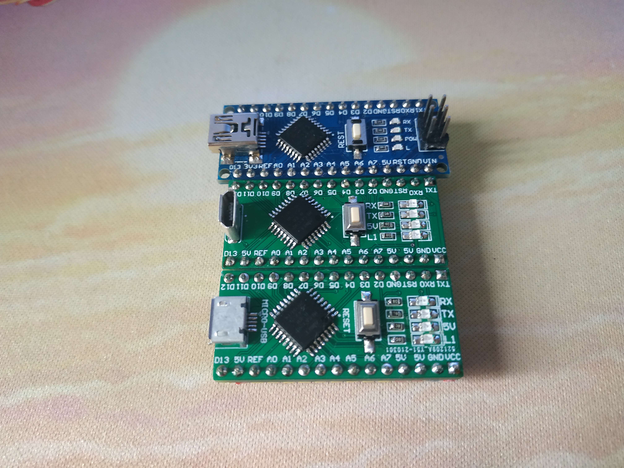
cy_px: 234
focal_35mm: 24
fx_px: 433
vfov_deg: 56.8
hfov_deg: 71.6
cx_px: 312
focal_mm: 3.94
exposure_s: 1/20
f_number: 1.9
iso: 640
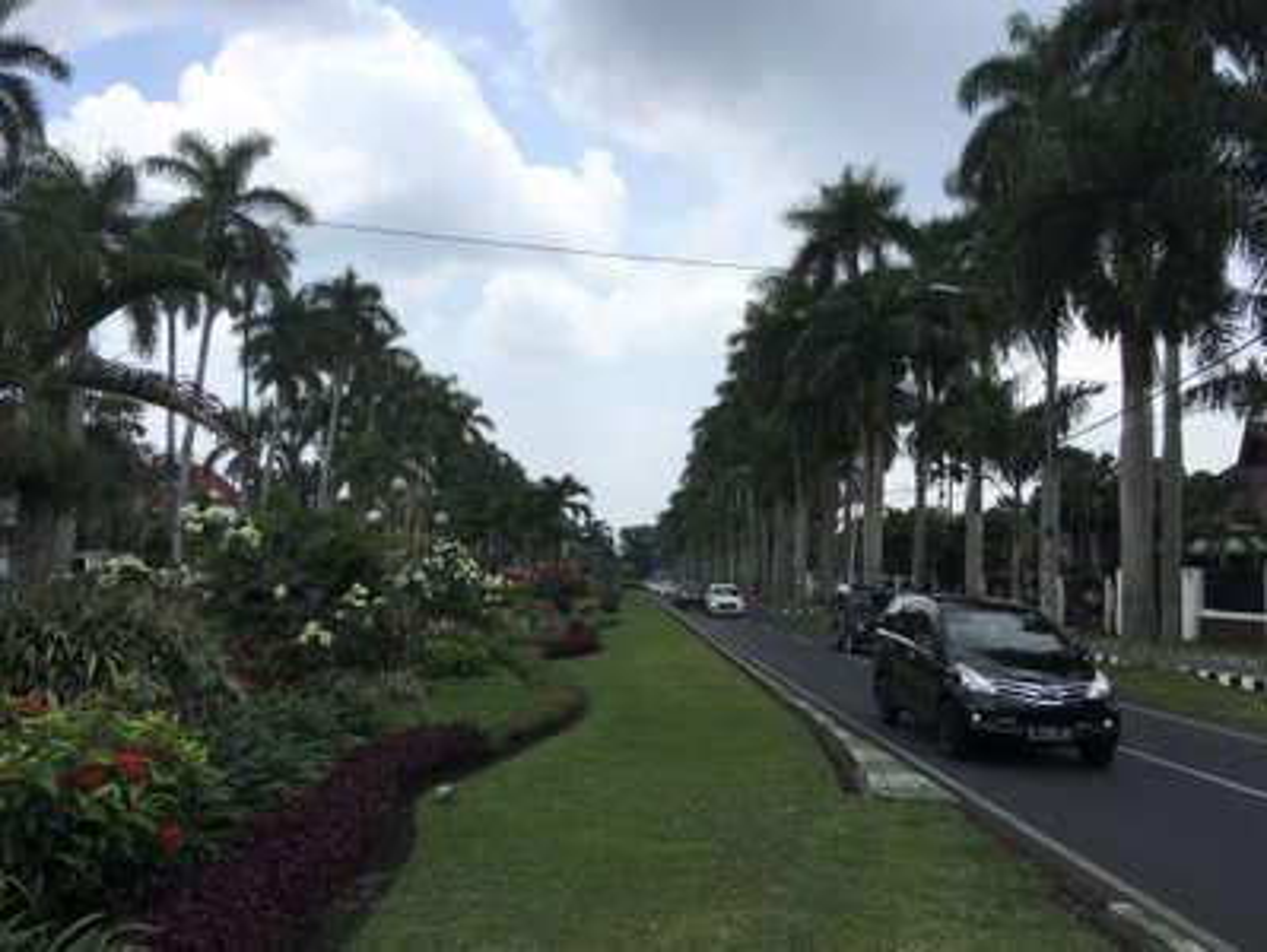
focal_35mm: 29
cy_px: 476
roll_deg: -1.6
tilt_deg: +5.1
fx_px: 1062
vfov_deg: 48.3
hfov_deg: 61.6
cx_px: 634
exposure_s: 1/2024
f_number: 2.2
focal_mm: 4.15
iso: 25
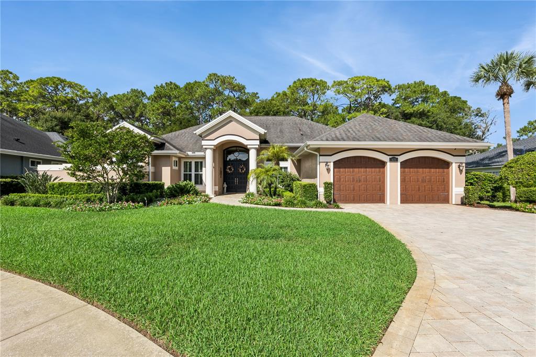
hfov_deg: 96.8
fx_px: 238
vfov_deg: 73.7
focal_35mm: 16
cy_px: 178
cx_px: 268
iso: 100
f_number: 20
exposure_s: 1/50
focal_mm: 16
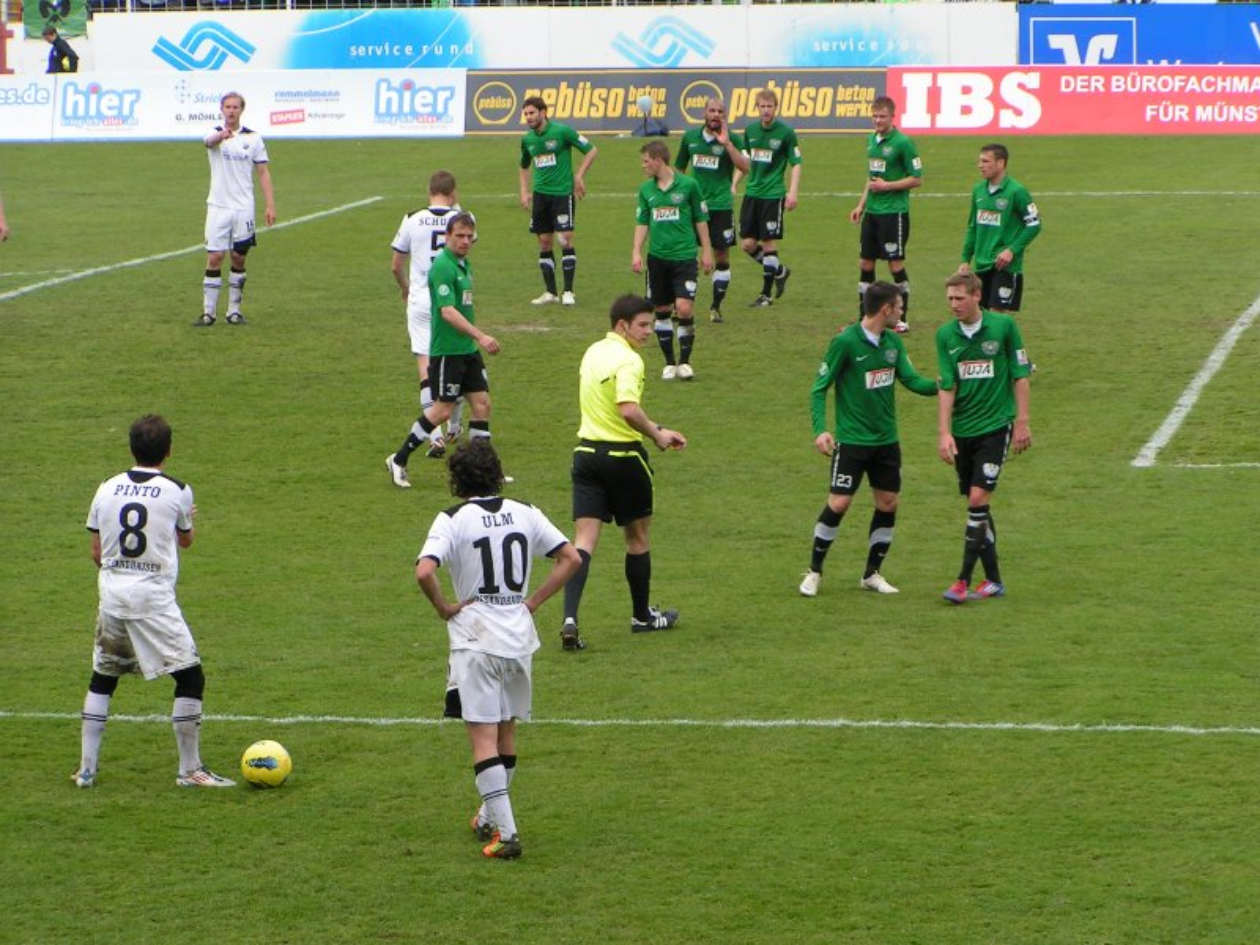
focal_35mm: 164
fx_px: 5969
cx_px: 630
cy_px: 472
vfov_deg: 9.1
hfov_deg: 12.0
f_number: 5
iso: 50
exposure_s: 1/250
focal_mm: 25.1
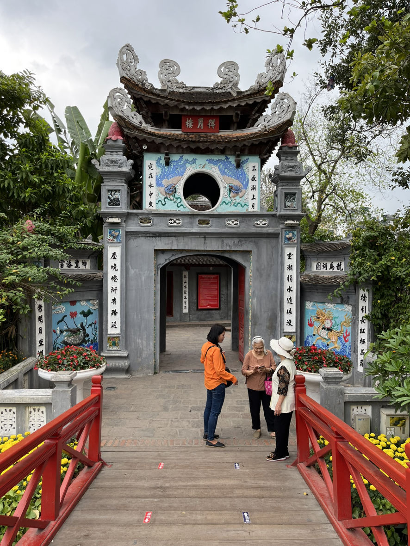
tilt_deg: -0.6
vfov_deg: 67.3
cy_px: 273
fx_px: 411
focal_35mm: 26
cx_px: 205
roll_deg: +0.4
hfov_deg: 53.1
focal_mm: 5.1
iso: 50
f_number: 1.6
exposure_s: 1/799
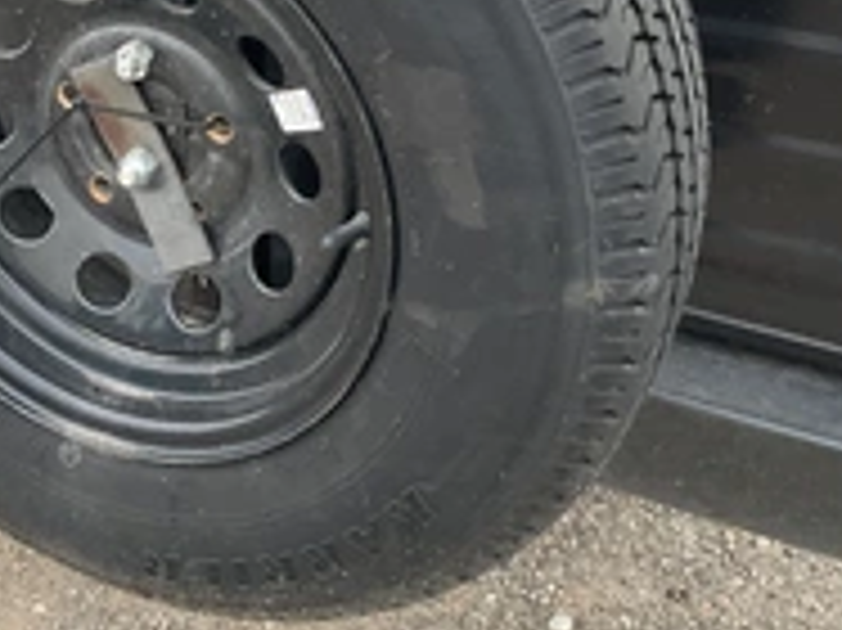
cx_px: 153
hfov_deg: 30.4
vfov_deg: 23.2
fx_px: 1507
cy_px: 104
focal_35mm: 62
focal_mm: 3
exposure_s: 1/397
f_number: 1.8
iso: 25
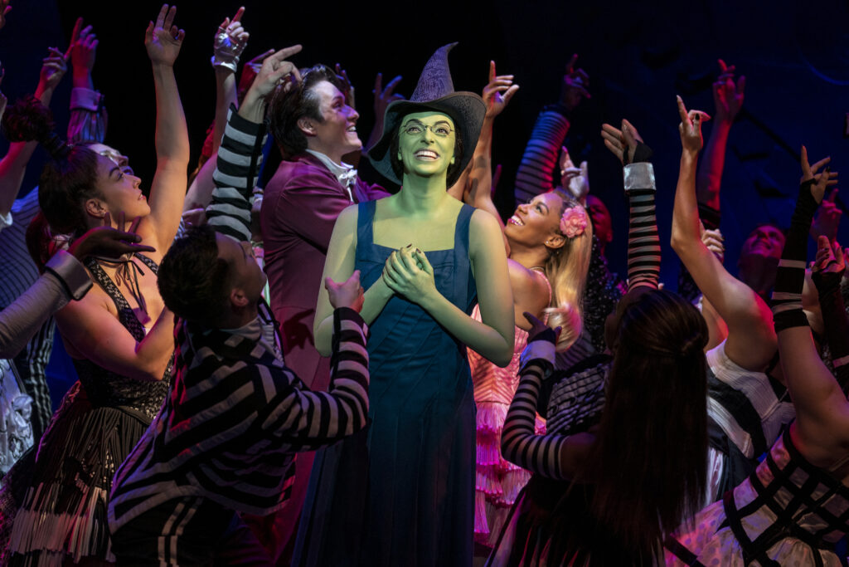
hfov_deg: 15.4
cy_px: 284
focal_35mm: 133
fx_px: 3137
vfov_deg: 10.3
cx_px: 424
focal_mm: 133
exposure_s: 1/320
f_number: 4
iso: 1250
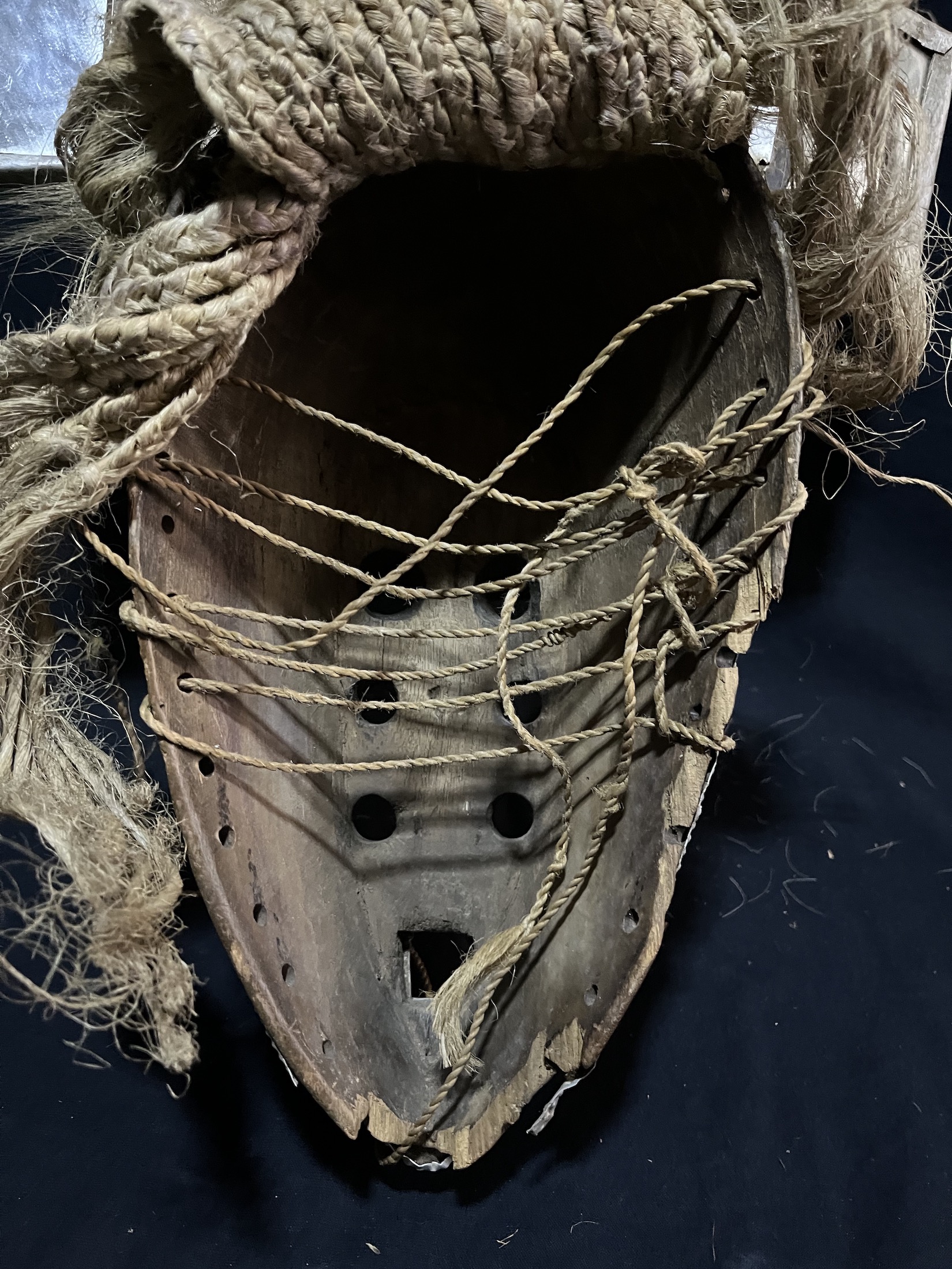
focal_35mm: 26
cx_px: 476
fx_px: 953
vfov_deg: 67.3
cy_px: 634
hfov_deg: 53.1
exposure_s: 1/30
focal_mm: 5.1
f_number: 1.6
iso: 1000
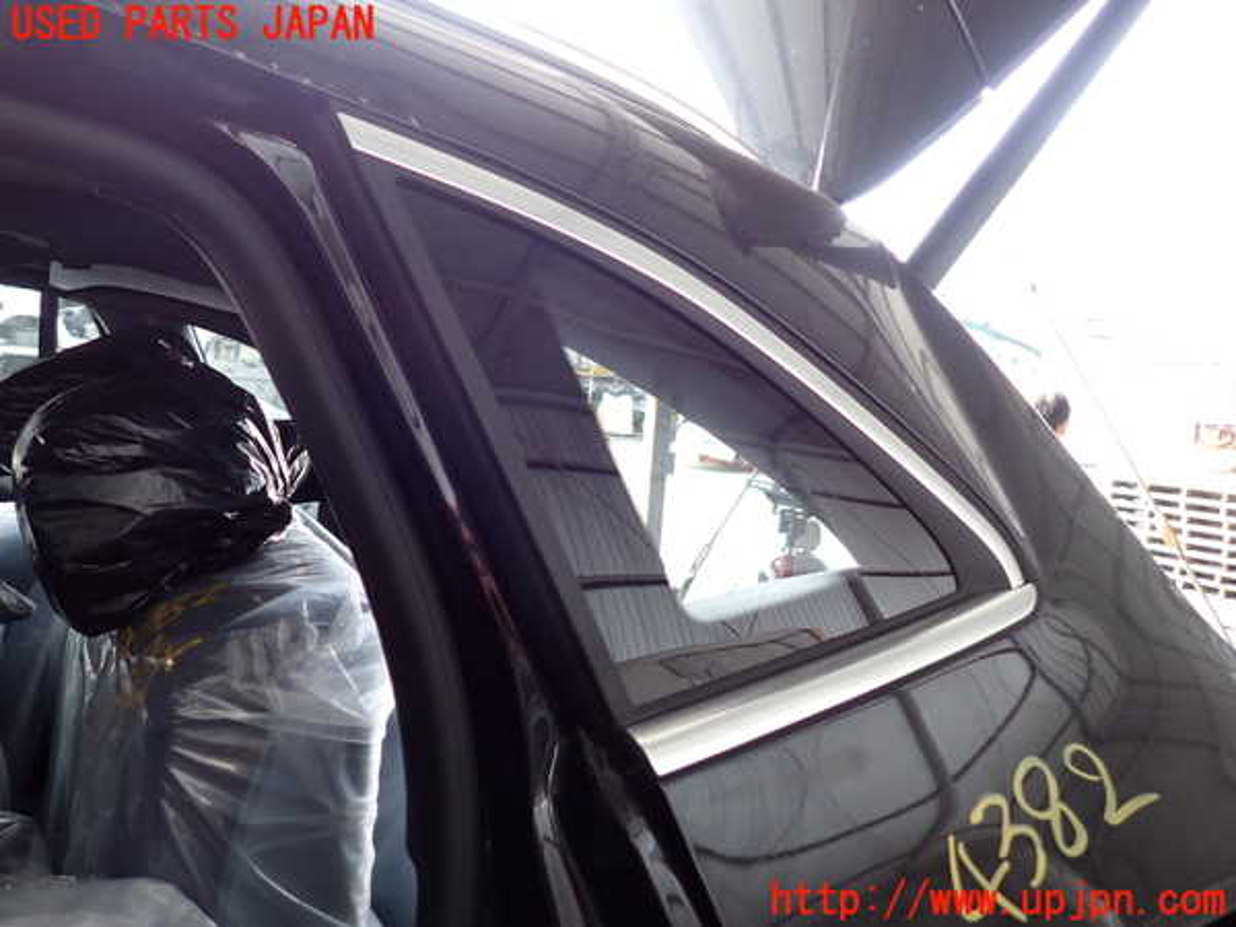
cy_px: 464
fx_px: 893
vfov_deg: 54.9
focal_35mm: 25
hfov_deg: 69.4
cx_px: 618
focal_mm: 4.5
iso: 200
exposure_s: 1/100
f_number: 2
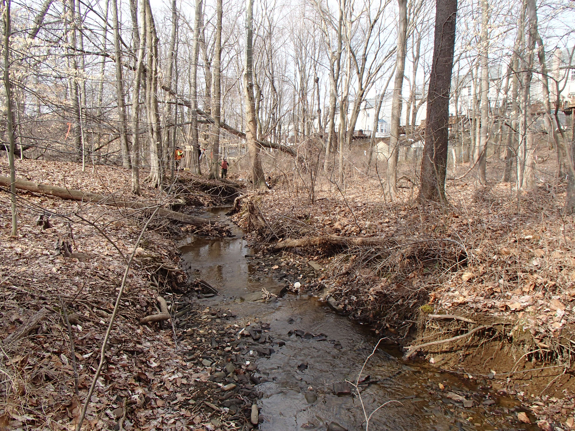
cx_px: 288
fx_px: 465
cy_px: 216
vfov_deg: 49.7
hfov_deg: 63.4
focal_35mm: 28
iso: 100
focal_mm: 5
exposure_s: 1/320
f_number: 3.9
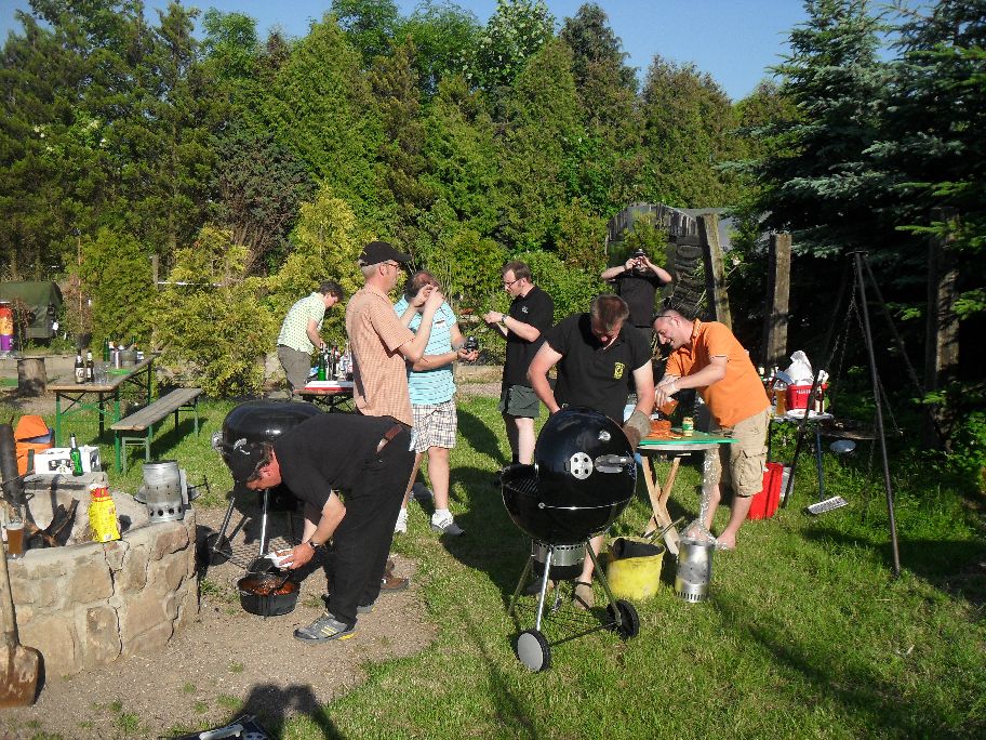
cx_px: 493
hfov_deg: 52.6
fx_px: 997
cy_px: 370
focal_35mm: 35
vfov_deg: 40.7
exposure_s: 1/180
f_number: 8.9
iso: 100
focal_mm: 6.2
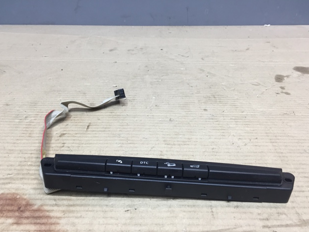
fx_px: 268
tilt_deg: -31.1
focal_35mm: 30
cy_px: 119
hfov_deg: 60.0
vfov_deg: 46.8
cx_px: 158
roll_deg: -1.7
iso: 64
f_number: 2.2
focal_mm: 4.15
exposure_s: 1/33
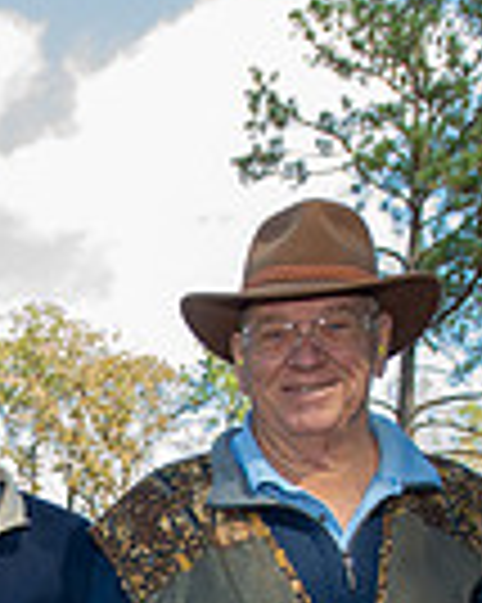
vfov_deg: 20.9
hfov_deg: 17.6
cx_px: -158
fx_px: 1446
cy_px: 832
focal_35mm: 81
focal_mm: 20
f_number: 4
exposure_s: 1/80
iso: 125
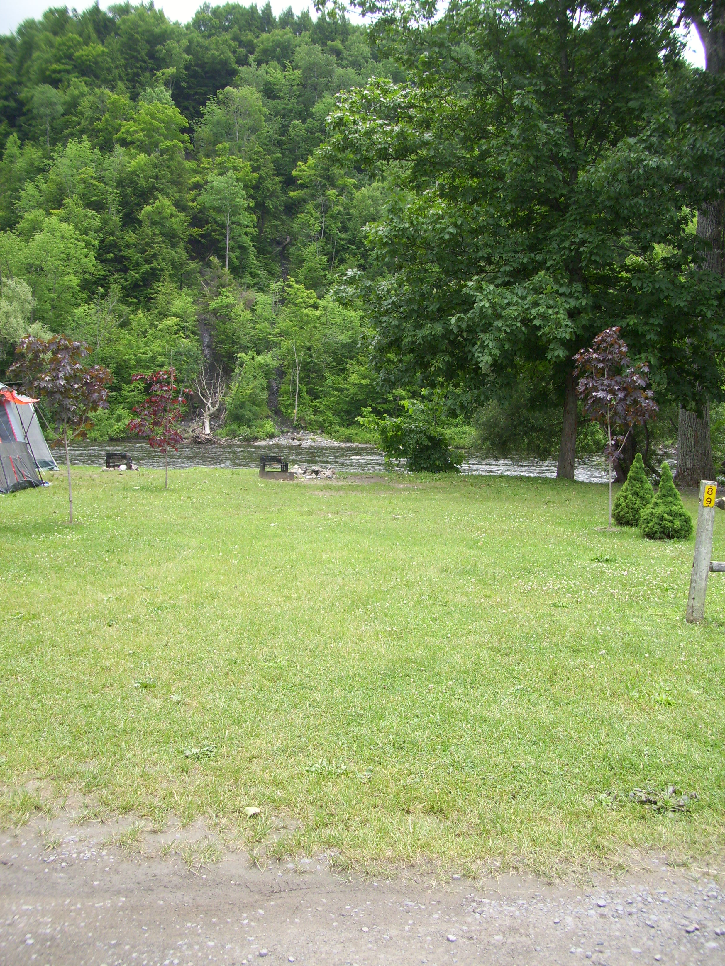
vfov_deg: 54.0
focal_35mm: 34
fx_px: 949
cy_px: 483
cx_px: 362
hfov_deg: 41.8
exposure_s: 1/250
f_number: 2.9
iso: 80
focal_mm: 5.7
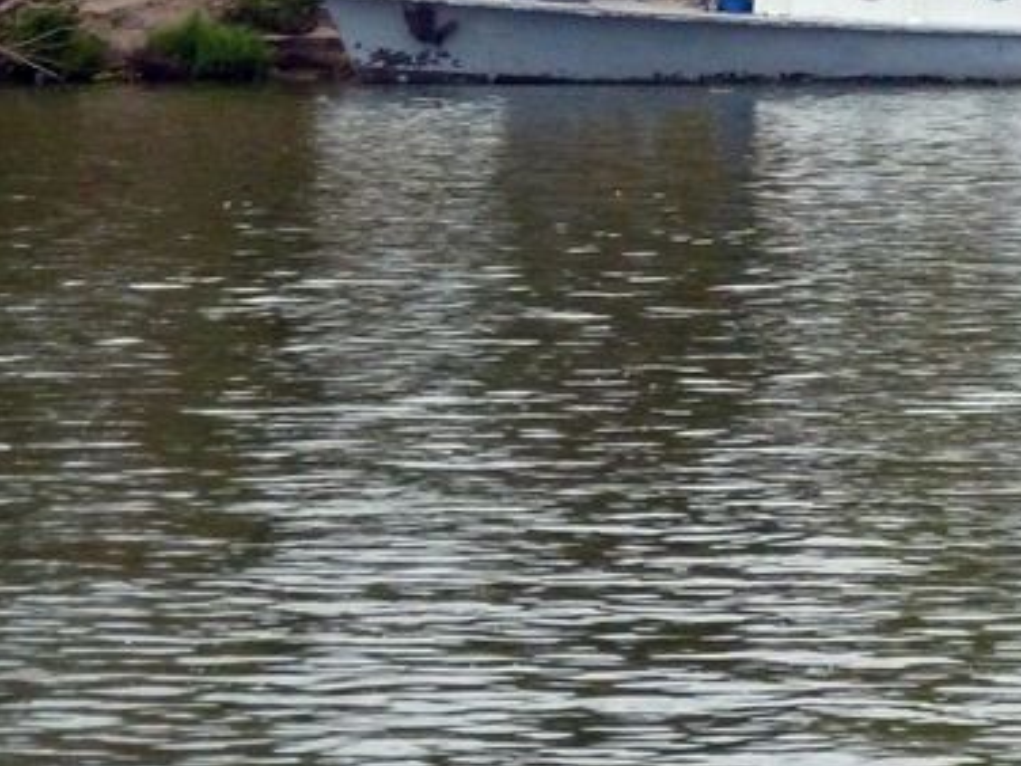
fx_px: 13568
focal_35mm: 460
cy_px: -79
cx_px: 1078
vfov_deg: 3.2
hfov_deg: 4.3
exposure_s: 1/200
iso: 400
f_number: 4.5
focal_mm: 27.8
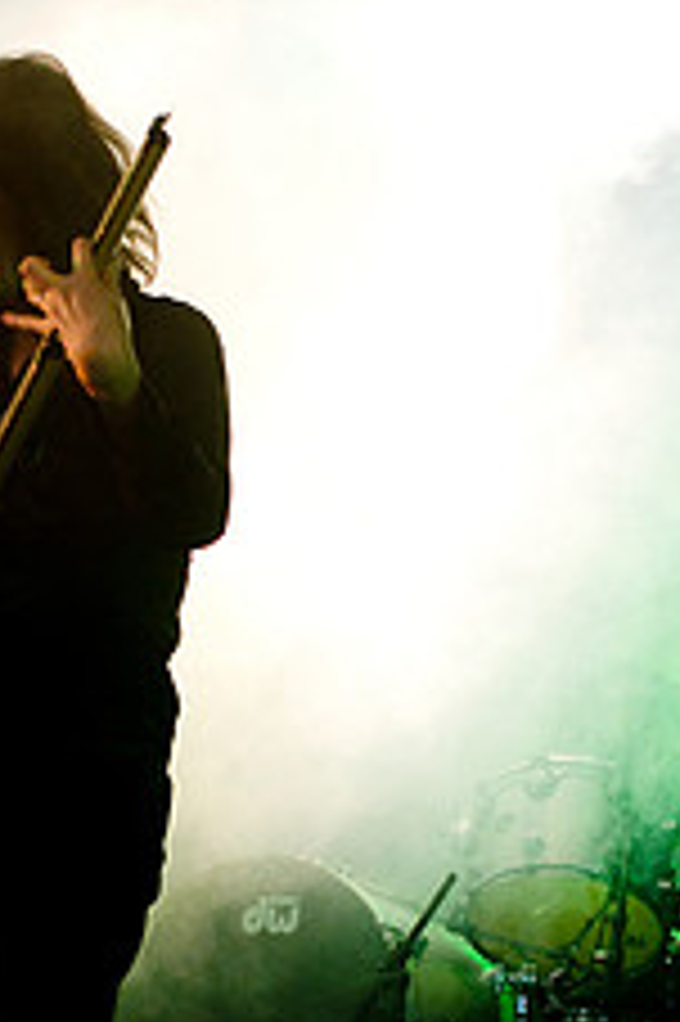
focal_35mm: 104
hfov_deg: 13.1
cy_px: 585
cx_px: 164
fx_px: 2951
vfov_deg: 19.6
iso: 800
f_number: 2.8
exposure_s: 1/160
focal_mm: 35
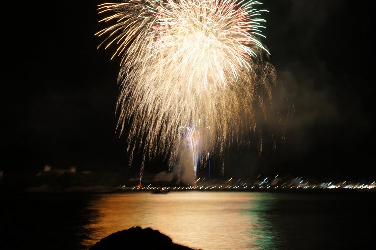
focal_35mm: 171
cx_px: 168
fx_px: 1784
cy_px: 123
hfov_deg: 12.0
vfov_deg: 8.0
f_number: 8
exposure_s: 2
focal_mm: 96
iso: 200
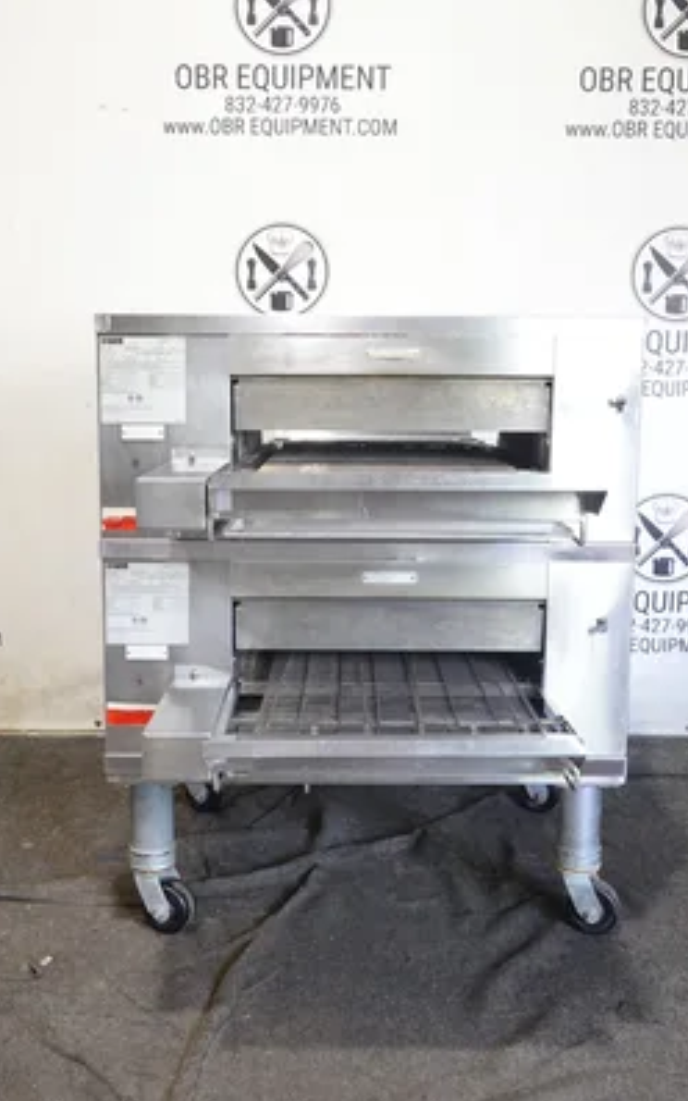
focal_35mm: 39
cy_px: 552
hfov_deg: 32.8
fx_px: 1170
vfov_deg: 50.4
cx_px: 356
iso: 1000
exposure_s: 1/40
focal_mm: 14.12
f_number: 3.5
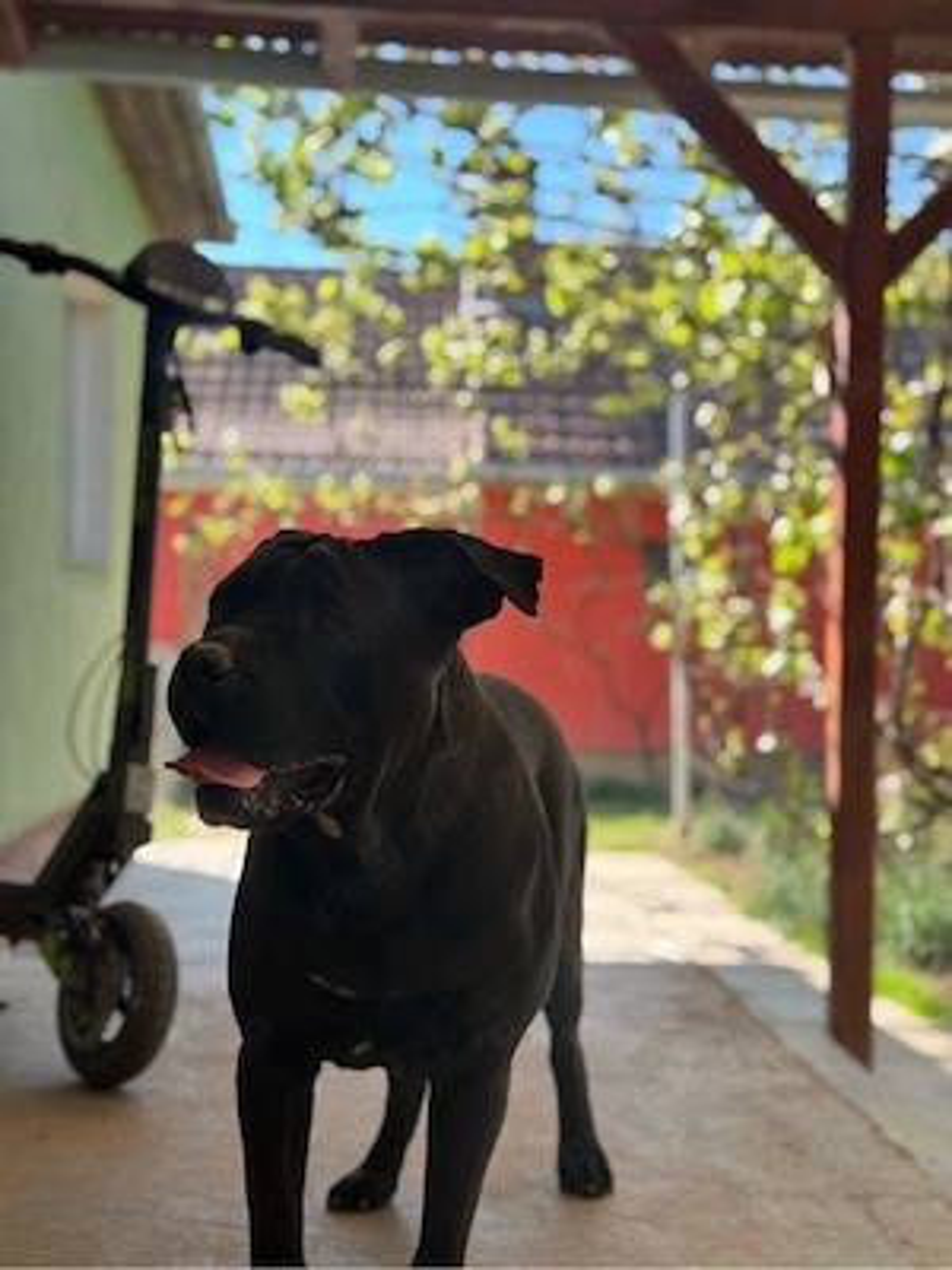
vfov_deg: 39.7
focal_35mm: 48
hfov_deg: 30.3
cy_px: 635
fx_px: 1760
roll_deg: -1.3
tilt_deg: +0.3
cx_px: 476
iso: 64
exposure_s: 1/379
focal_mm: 6.76
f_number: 1.78
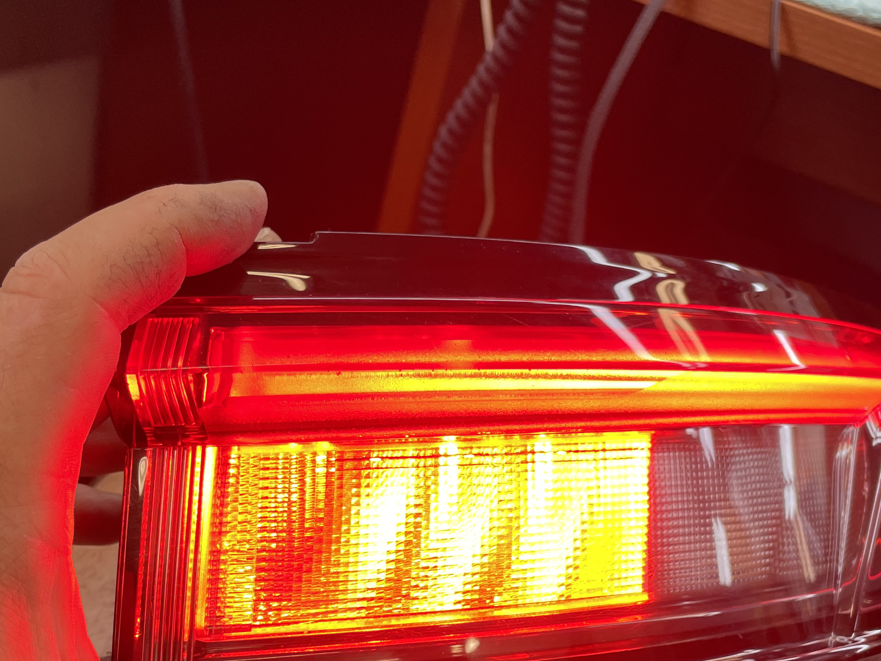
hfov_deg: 40.4
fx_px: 1196
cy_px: 509
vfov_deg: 30.3
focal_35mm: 47
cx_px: 471
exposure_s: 1/100
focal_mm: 4.2
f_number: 1.6
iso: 80
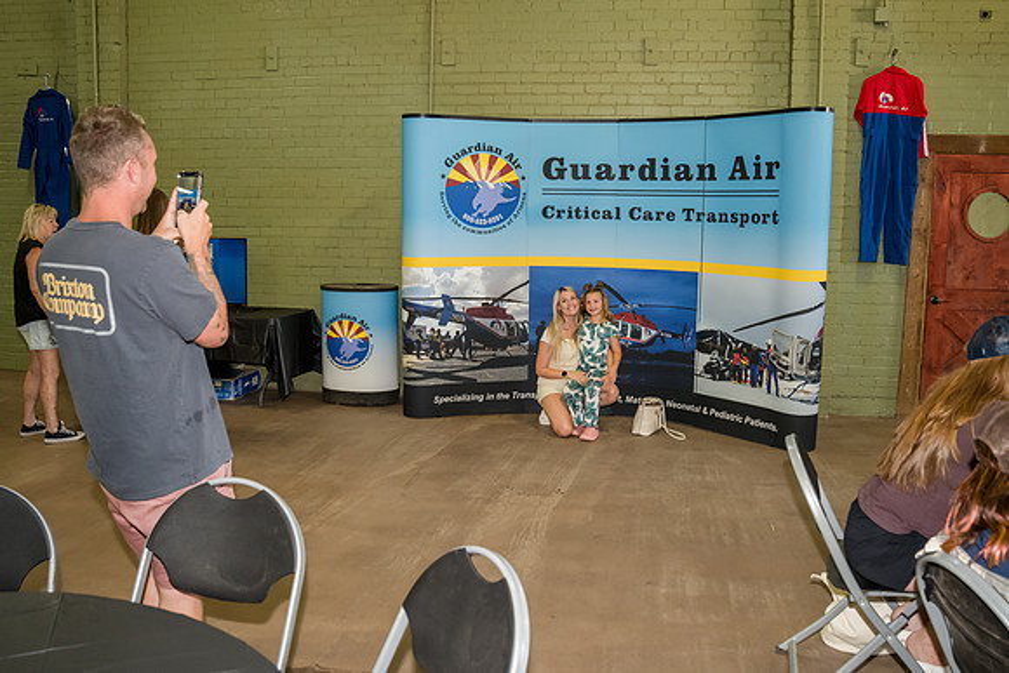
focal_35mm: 29
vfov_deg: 45.4
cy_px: 326
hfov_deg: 64.1
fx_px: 805
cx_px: 529
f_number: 4
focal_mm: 24
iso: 3200
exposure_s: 1/320
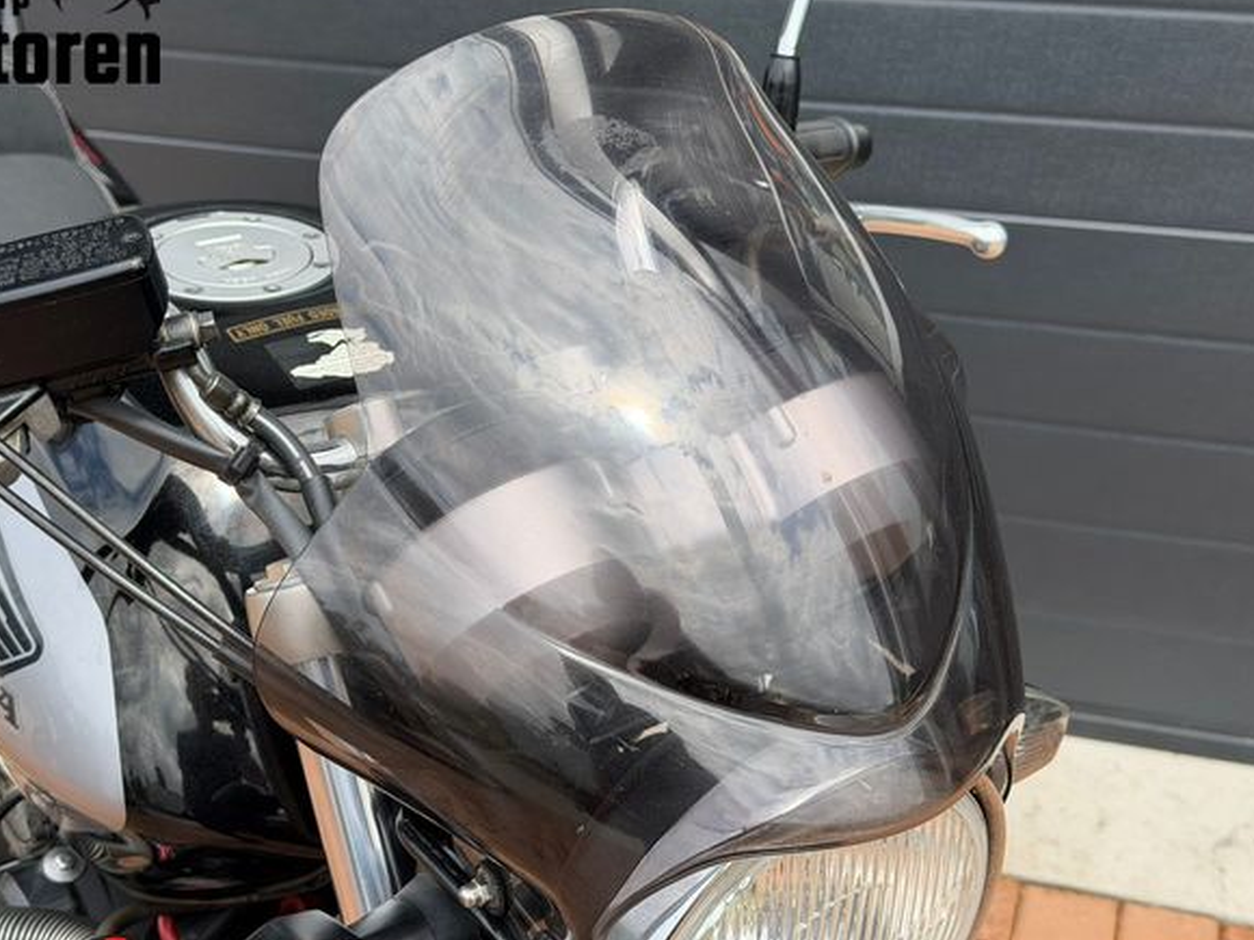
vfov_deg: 27.5
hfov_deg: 36.1
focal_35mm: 53
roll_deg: +0.7
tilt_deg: -23.5
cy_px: 458
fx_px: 1920
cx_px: 575
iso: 64
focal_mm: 6.76
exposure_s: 1/1980
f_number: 1.78
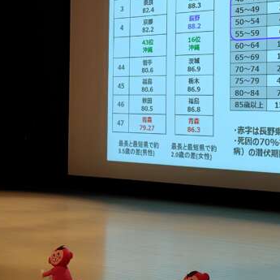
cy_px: 54
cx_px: 125
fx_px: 540
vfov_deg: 28.4
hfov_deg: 29.1
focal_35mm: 59
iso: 269
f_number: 1.9
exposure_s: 1/120
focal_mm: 5.6
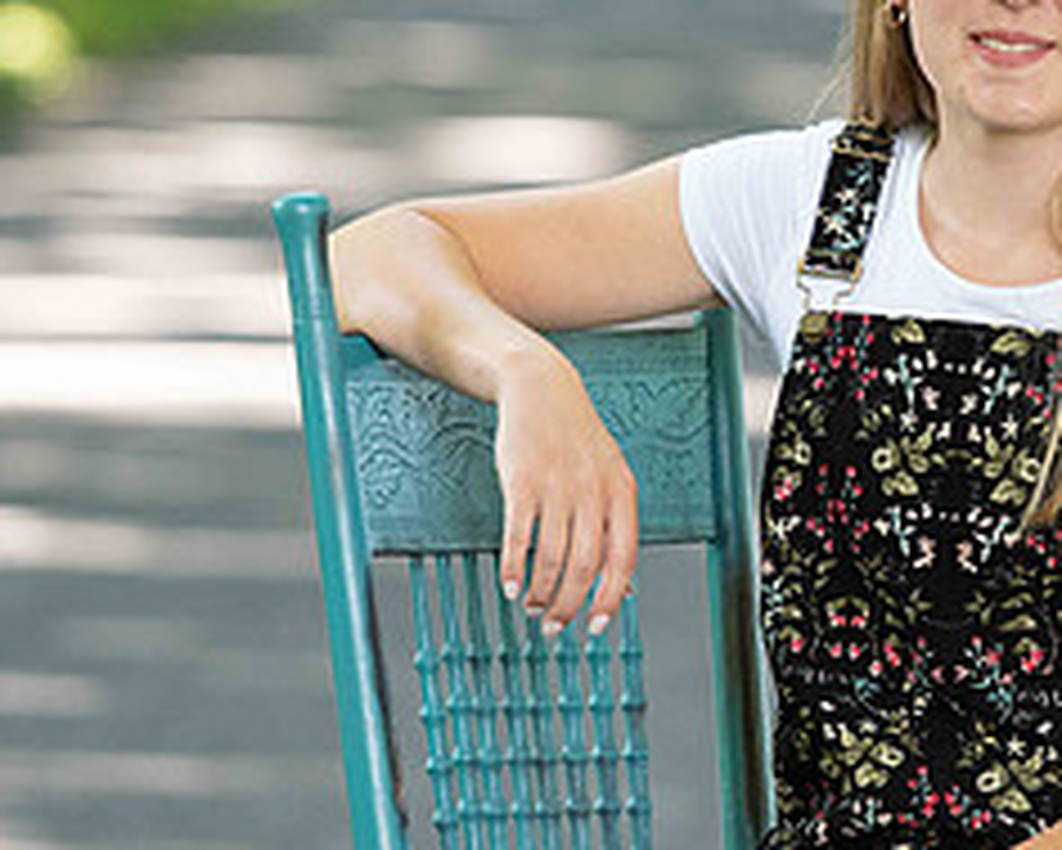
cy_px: 322
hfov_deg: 4.7
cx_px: 1017
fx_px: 13049
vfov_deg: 3.7
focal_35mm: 415
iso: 640
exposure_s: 1/200
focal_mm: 180
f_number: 3.5
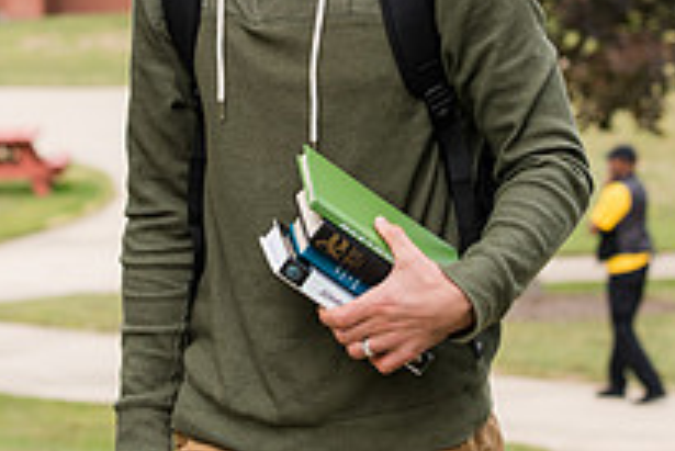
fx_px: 3715
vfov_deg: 6.9
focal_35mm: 198
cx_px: 283
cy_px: -15
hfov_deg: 10.4
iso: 250
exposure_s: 1/400
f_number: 5
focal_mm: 70
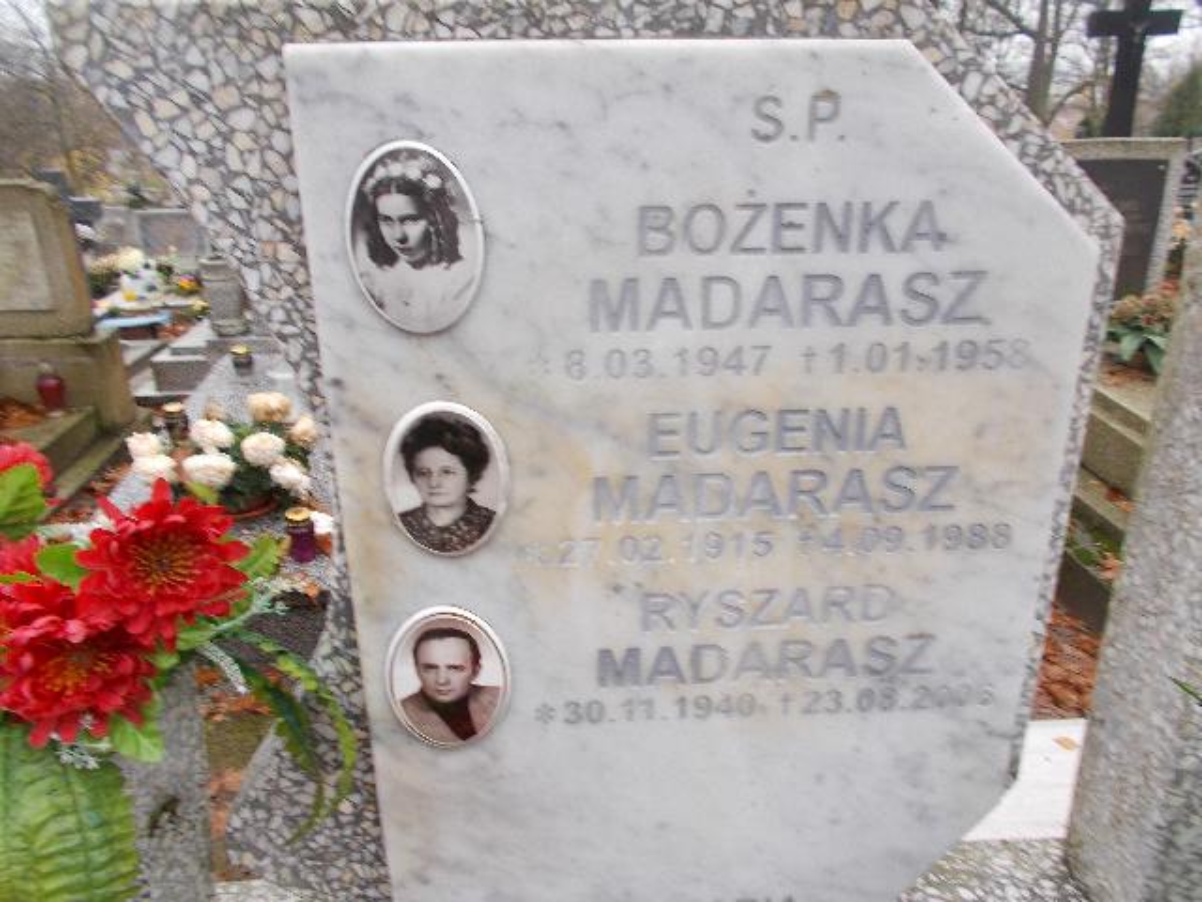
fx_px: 1042
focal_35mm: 30
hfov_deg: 60.0
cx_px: 601
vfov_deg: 46.8
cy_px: 451
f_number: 3.4
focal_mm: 5.3
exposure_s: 1/50
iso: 80
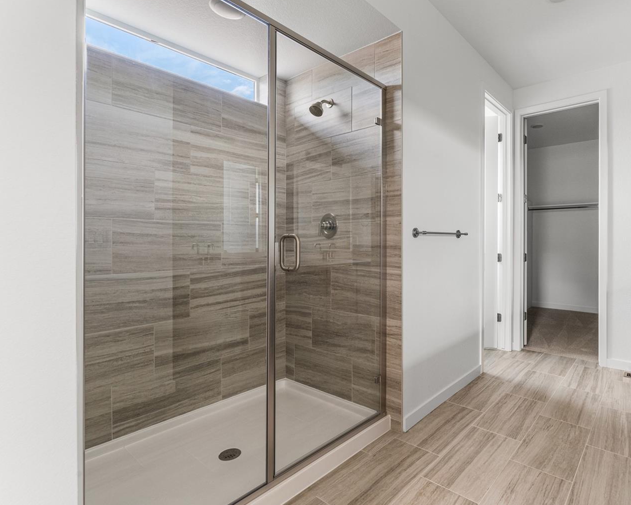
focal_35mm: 19
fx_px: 355
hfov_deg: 81.9
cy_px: 243
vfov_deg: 70.8
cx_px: 391
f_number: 11
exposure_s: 1.3
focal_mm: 16
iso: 160
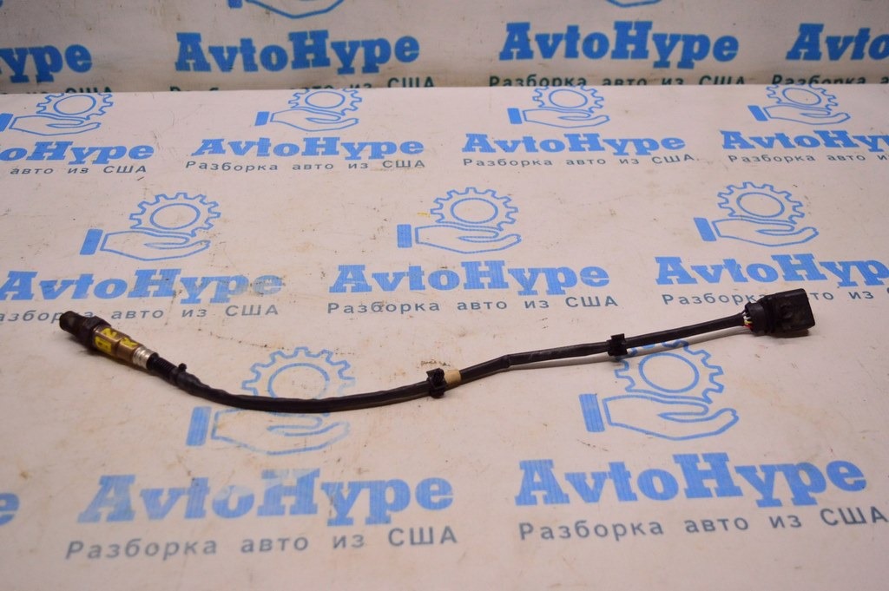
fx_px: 925
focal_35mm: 38
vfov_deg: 35.4
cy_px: 296
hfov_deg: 51.3
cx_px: 444
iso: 1600
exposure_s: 1/400
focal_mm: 25
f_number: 4
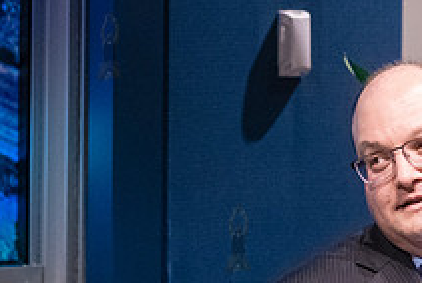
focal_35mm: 340
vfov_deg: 4.1
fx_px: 3991
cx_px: 451
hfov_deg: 6.0
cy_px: 270
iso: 6400
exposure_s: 1/200
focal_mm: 100
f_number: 4
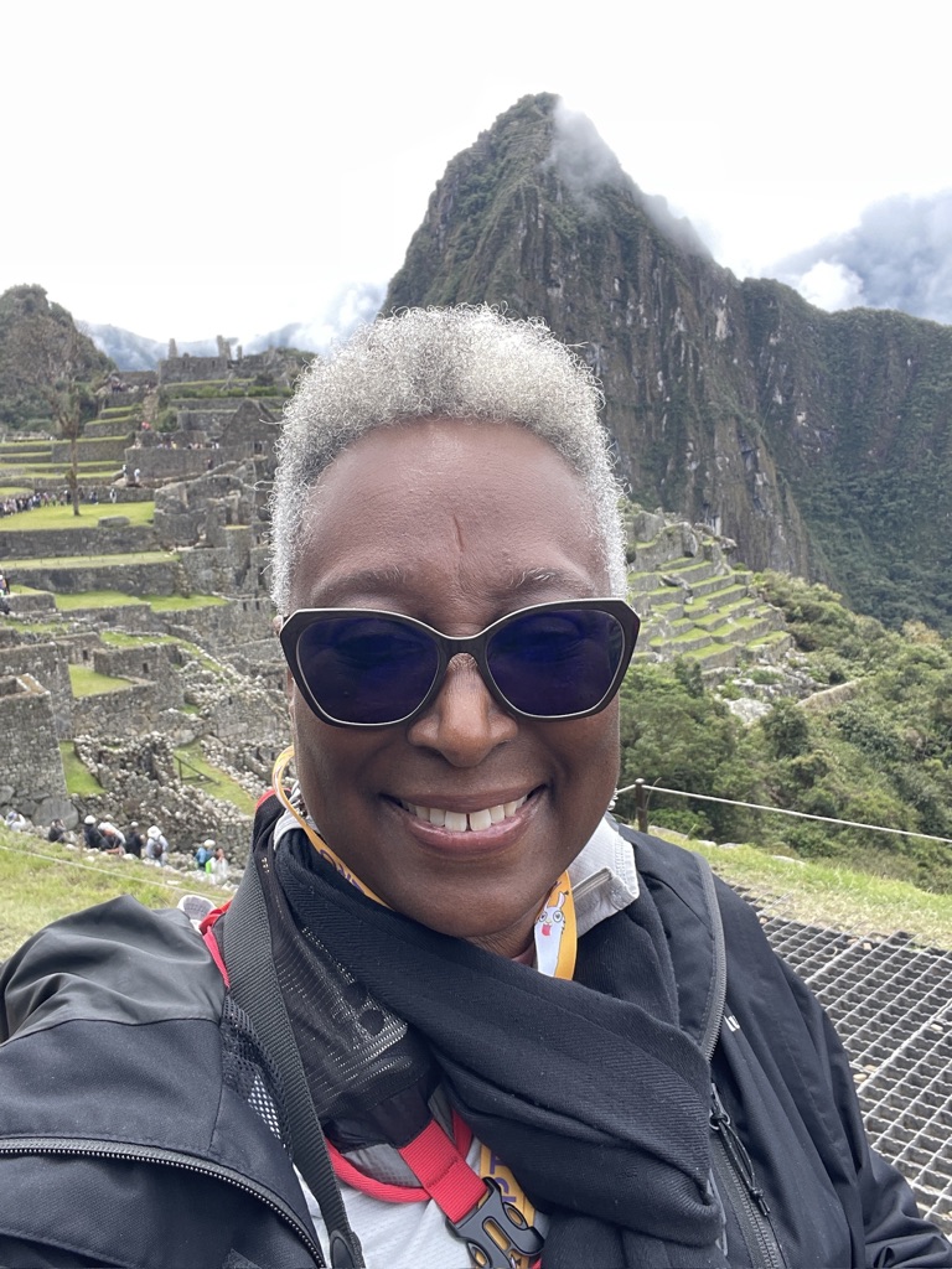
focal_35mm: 30
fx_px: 1100
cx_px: 476
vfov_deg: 60.0
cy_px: 634
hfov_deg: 46.8
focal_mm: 2.71
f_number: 2.2
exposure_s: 1/121
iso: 25
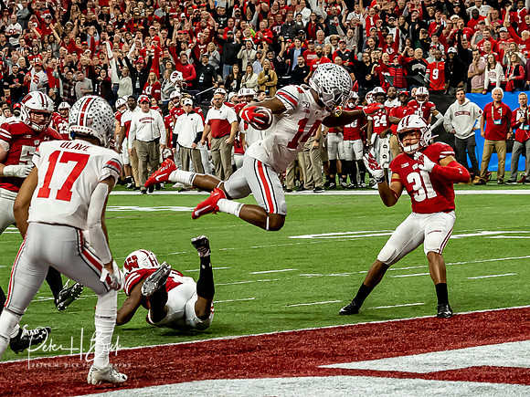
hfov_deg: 10.4
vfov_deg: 7.8
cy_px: 150
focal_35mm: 190
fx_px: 2906
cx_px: 260
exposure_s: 1/1000
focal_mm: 43
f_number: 2.8
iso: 1600
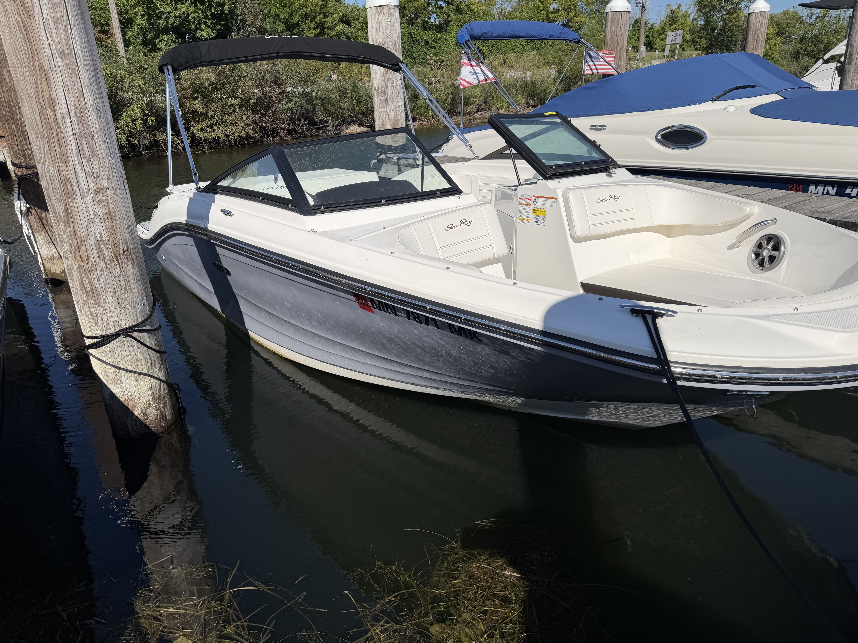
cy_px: 322
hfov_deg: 71.6
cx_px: 429
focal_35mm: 24
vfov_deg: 56.8
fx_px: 595
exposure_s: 1/10309
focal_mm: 6.76
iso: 80
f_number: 1.78
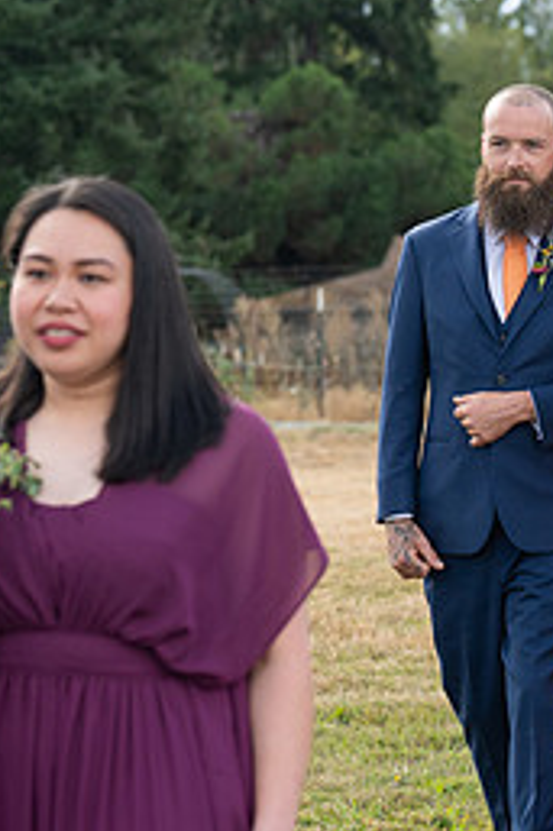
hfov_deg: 7.1
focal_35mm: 192
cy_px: 474
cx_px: 504
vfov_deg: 10.7
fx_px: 4430
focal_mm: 85
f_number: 4.5
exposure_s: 1/800
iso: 400
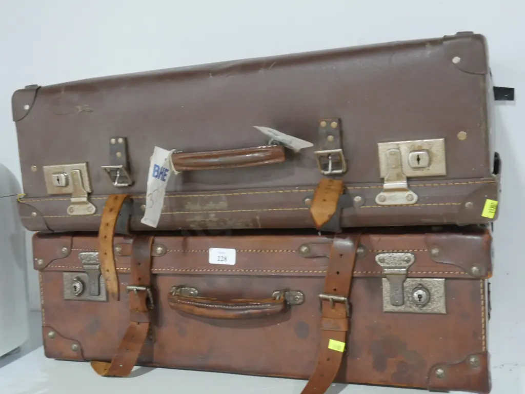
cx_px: 262
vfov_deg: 36.0
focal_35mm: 40
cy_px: 197
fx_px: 607
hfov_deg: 46.8
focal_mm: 20
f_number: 7.1
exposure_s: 1/40
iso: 3200
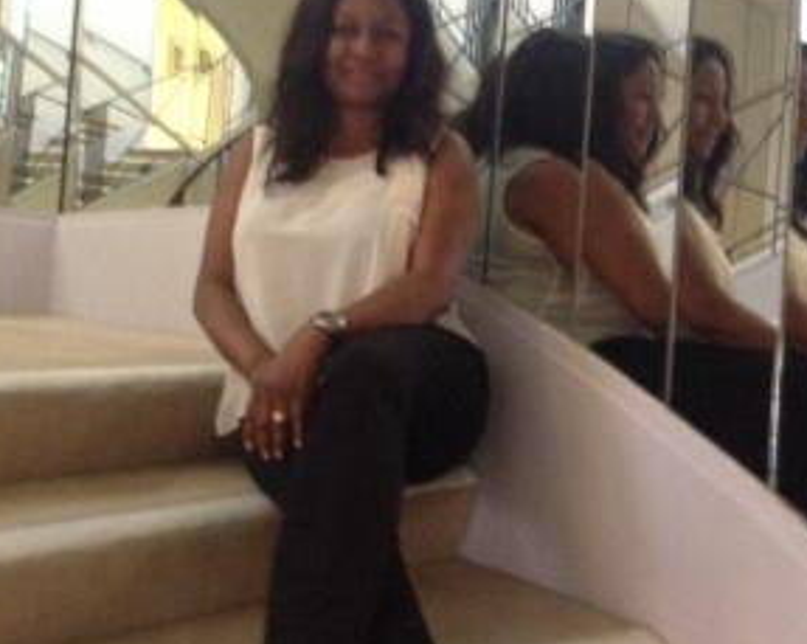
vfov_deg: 32.7
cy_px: 278
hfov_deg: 40.4
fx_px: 1098
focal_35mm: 46
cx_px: 413
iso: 400
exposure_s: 1/15
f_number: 2.4
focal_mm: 3.3
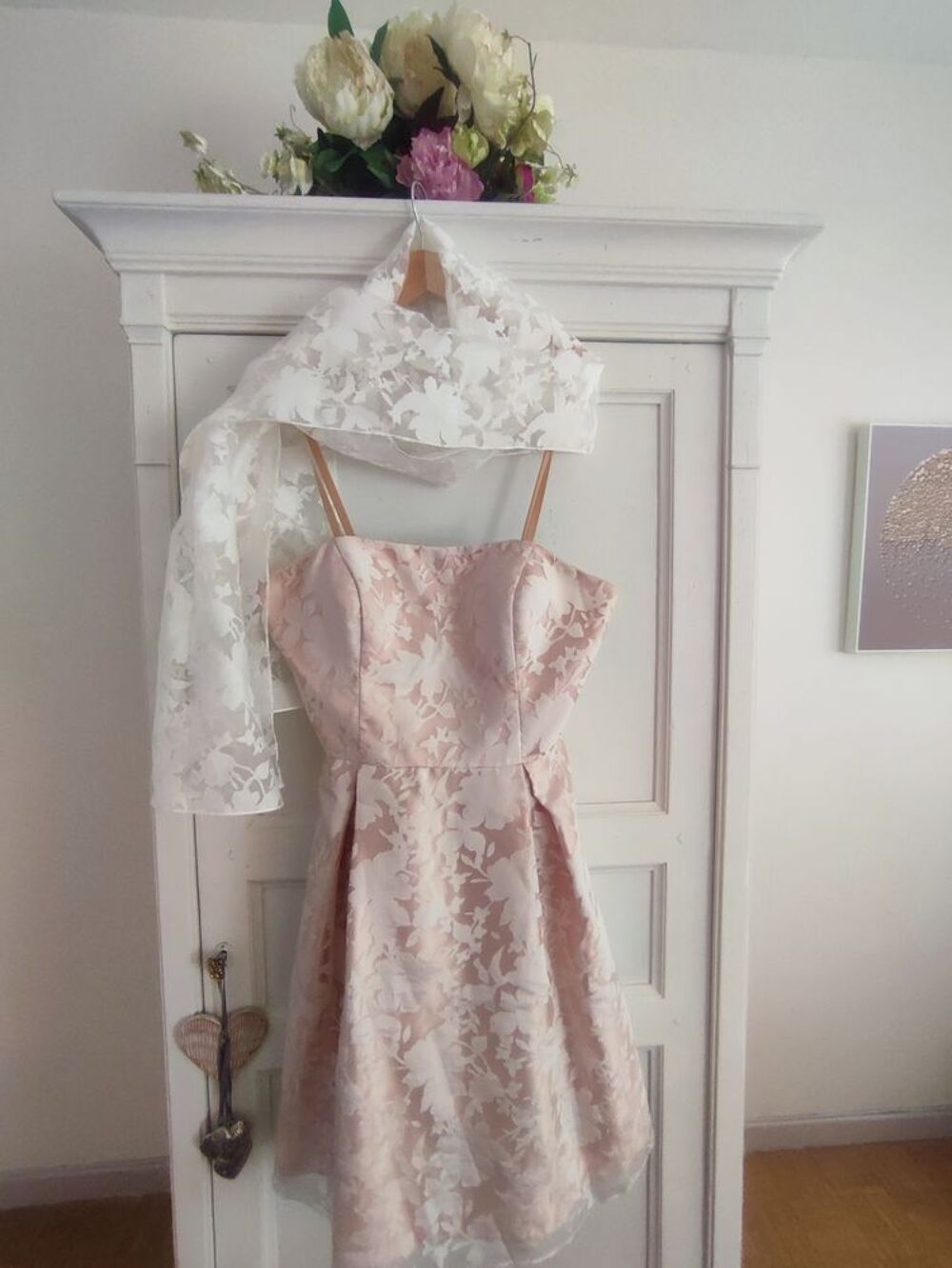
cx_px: 476
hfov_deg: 78.1
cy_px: 634
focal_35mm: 16
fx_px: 586
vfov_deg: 94.5
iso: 549
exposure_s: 1/33
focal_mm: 1.65
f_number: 2.2
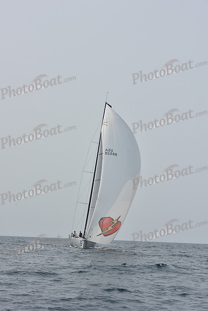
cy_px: 156
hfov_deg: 16.7
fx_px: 710
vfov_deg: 24.8
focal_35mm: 82
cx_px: 104
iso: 250
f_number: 10
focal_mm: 82
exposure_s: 1/1250
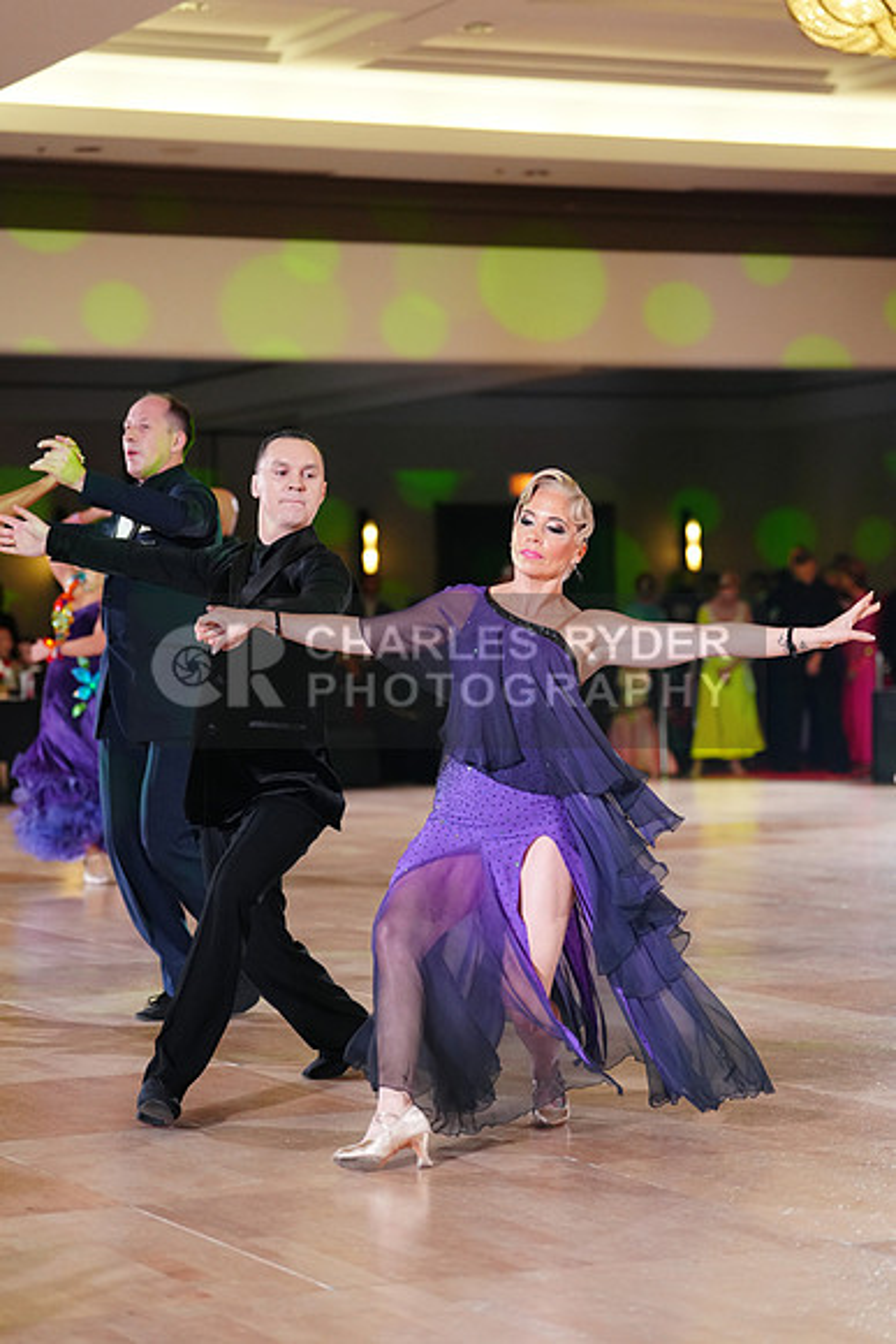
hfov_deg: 15.2
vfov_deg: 22.6
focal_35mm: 90
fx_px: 3358
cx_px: 448
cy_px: 672
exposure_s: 1/400
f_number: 2.8
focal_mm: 90
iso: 2500
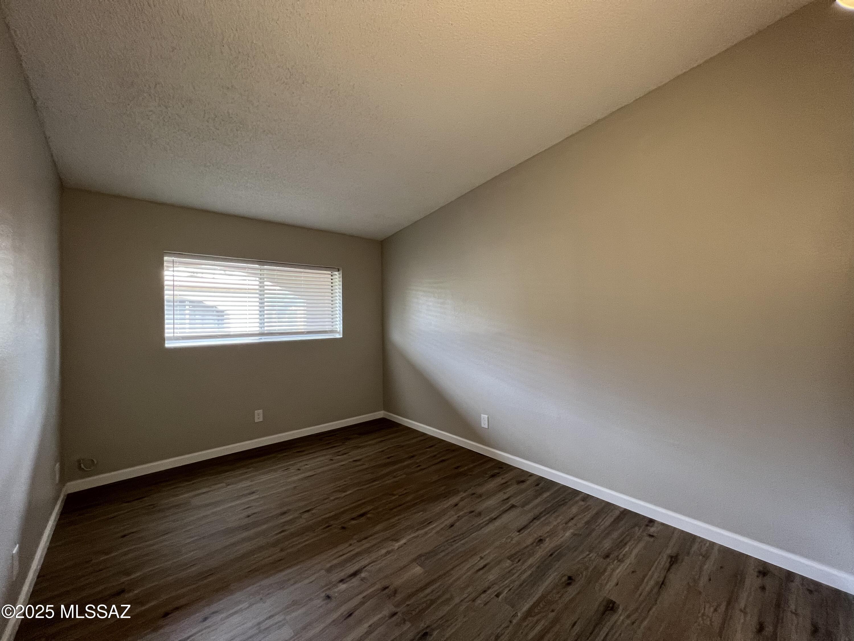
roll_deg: +0.7
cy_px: 320
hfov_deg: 106.2
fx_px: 321
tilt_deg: -0.3
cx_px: 427
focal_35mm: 13
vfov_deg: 89.9
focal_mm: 1.57
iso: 250
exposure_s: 1/60
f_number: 1.8
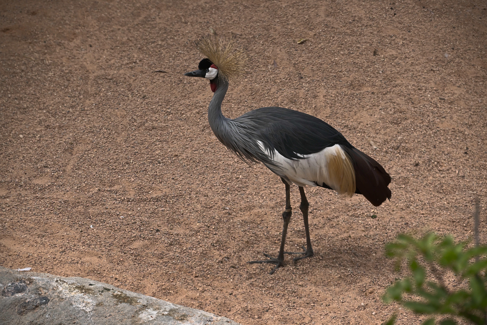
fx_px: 2333
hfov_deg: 11.9
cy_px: 162
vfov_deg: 8.0
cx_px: 244
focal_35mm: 172
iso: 400
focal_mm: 115
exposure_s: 1/800
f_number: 7.1
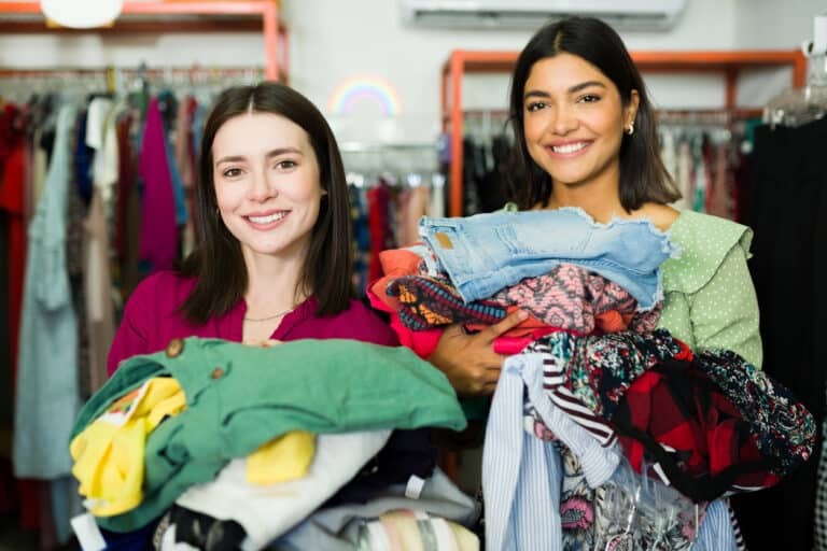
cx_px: 414
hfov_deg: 54.4
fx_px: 804
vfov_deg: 37.9
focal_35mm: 35
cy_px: 276
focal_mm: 35
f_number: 1.8
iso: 160
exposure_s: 1/160
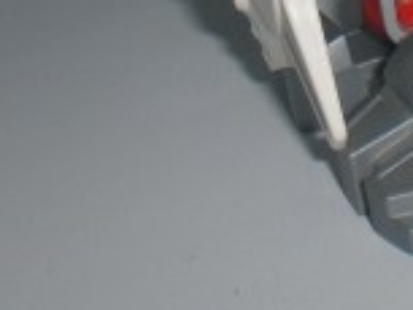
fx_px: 1899
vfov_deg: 8.8
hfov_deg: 12.4
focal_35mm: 159
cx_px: 319
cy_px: -302
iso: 50
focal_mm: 6.3
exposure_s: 1/60
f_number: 4.4
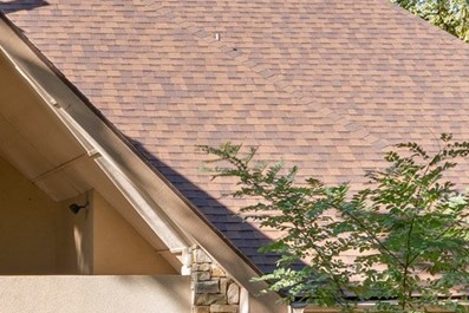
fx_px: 1643
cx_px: -130
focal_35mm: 126
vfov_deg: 10.8
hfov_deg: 15.5
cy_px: 311
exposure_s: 1/30
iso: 200
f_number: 9
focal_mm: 24.6
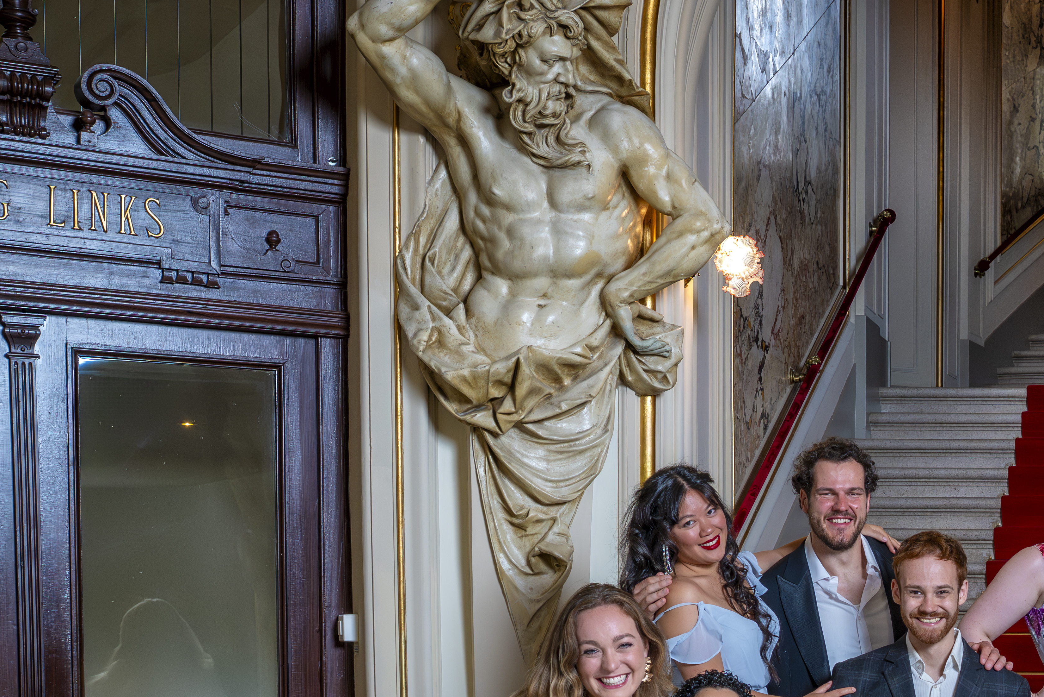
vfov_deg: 18.7
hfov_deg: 26.6
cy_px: 771
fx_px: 2030
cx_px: 1140
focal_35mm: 70
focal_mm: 28
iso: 640
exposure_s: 1/125
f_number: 7.1
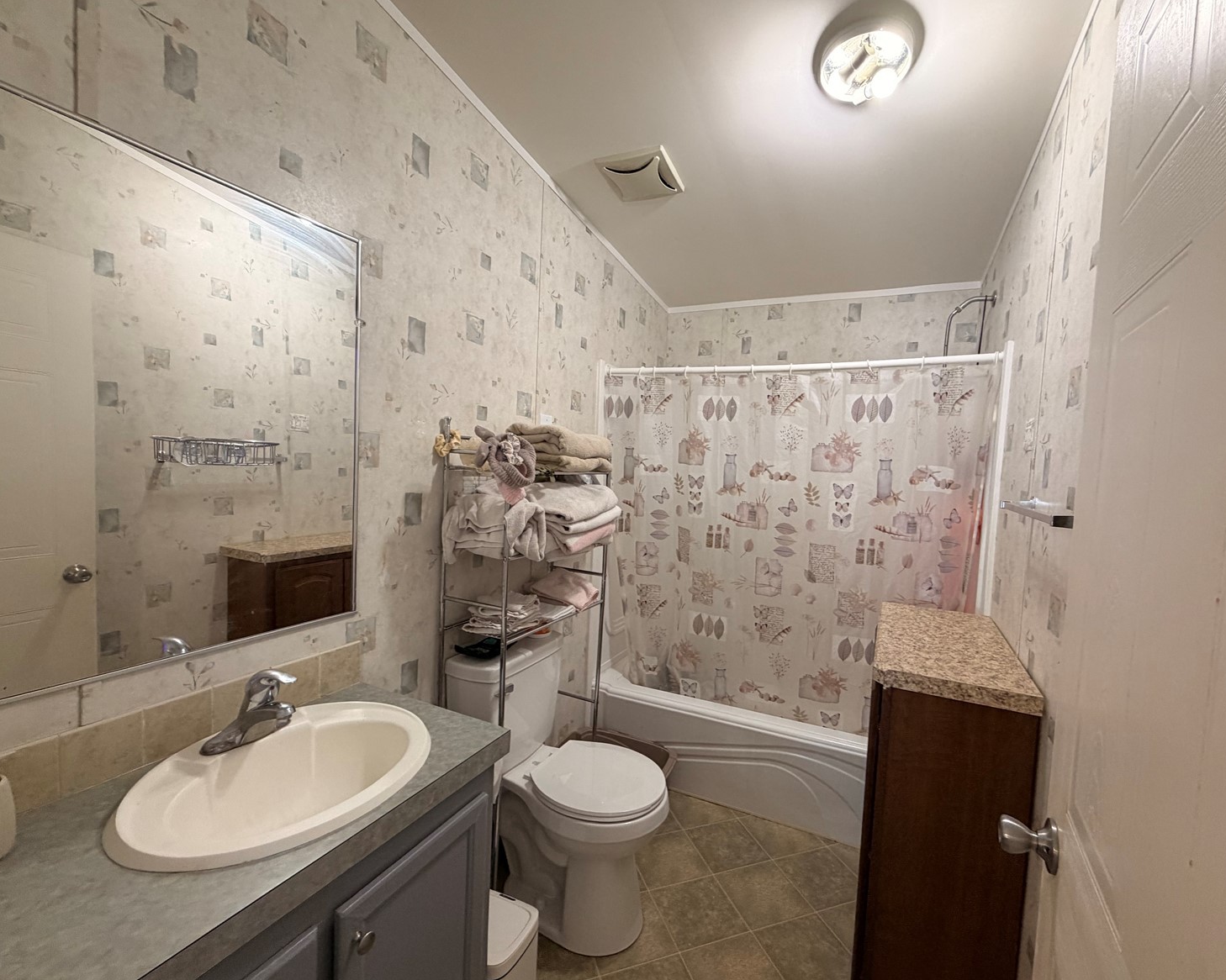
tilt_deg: -3.9
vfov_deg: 84.0
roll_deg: -2.4
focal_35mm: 15
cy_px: 490
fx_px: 544
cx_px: 646
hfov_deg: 96.7
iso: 250
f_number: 2.2
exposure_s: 1/60
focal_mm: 2.22
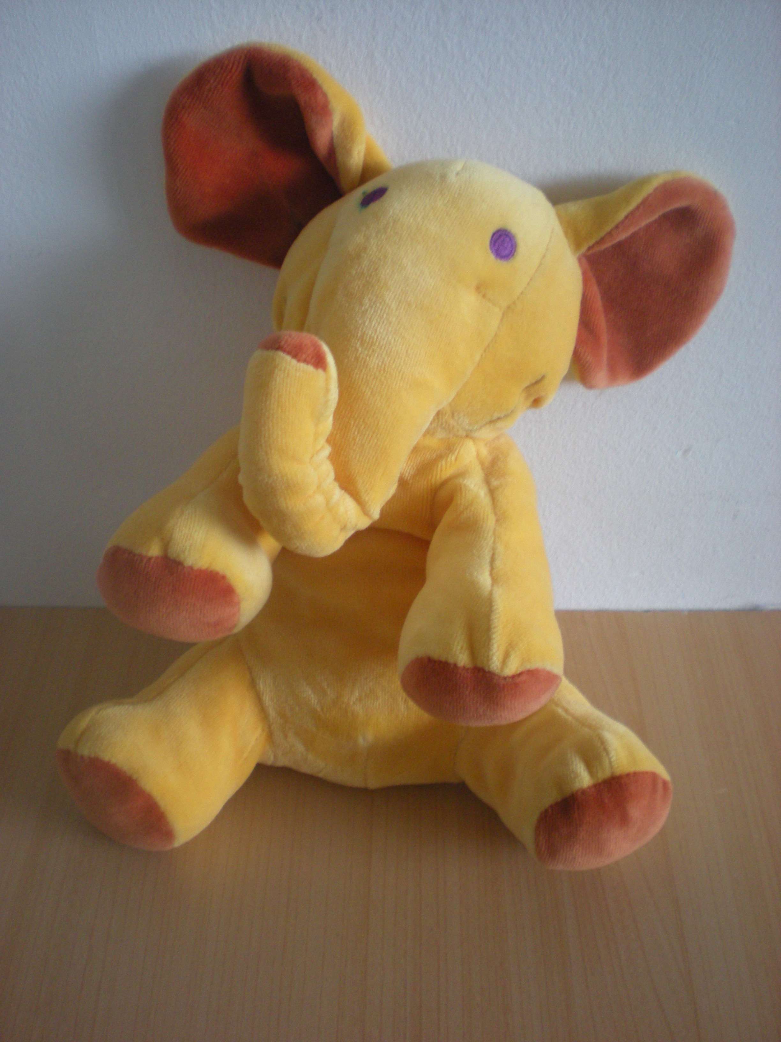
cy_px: 521
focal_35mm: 38
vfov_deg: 49.0
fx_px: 1143
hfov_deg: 37.7
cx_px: 390
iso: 200
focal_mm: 6.3
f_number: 3.1
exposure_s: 1/15.1
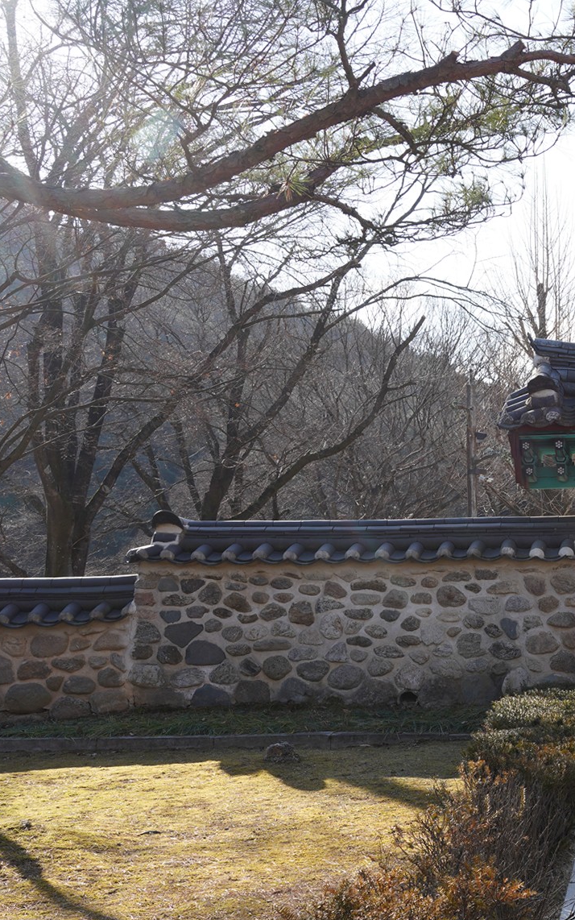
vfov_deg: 40.2
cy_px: 537
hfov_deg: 23.8
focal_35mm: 50
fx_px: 1253
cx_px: 667
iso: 160
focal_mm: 28
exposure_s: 1/100
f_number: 10
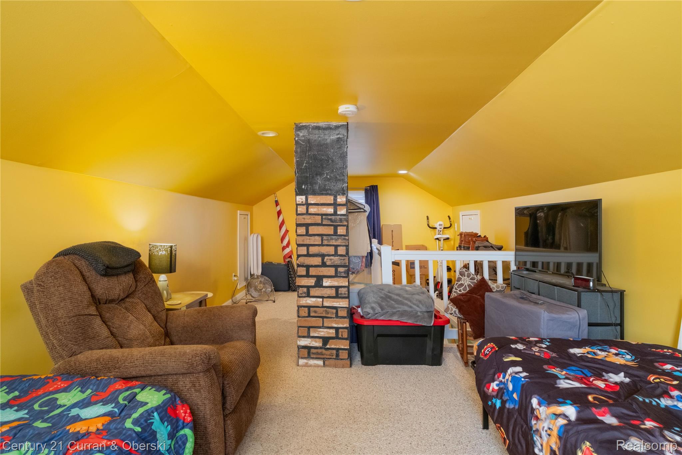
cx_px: 341
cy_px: 228
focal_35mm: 18
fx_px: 341
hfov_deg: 90.0
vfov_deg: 67.4
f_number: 5.6
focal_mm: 12
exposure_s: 1/60
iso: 800
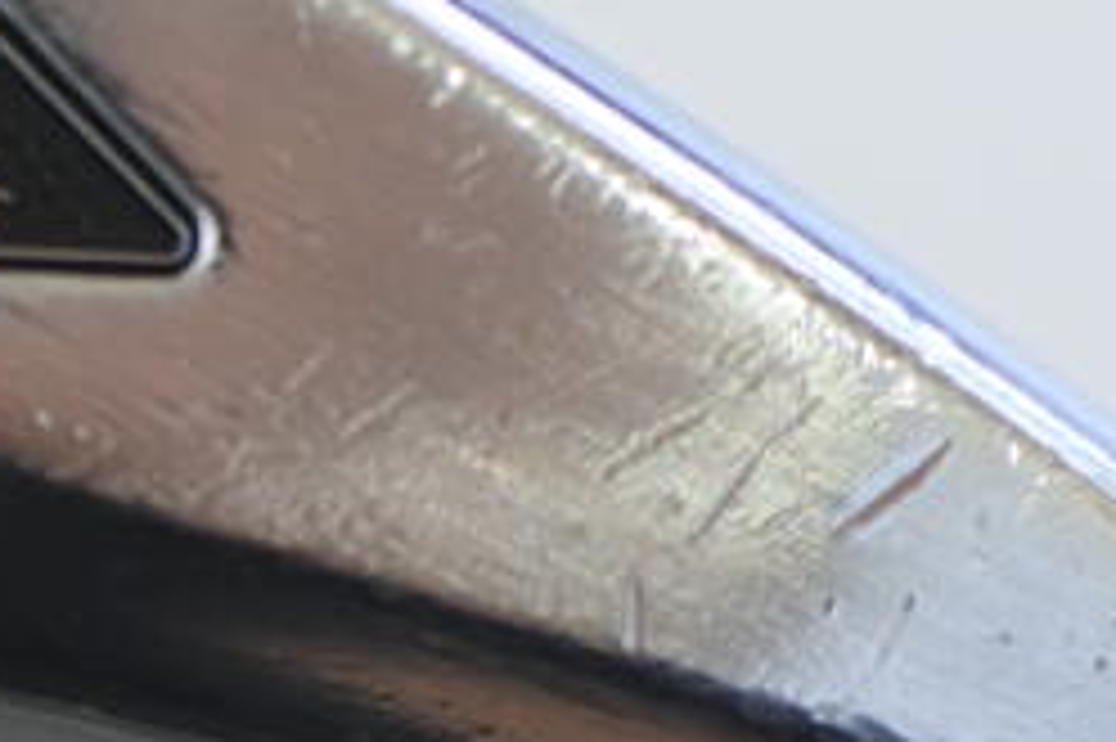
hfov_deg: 10.6
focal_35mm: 190
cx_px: -279
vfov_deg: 7.2
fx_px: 5886
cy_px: 576
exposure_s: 1/125
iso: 450
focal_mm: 18.5
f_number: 2.8
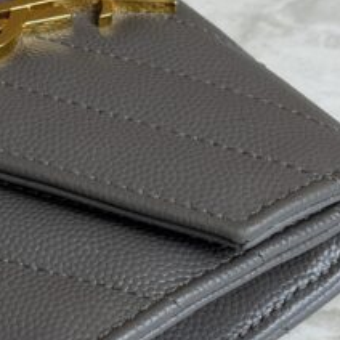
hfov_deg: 10.8
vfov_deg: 10.9
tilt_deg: -42.4
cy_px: 122
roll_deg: +4.8
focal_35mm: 160
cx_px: -35
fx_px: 1778
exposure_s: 1/120
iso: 50
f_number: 1.78
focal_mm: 6.76
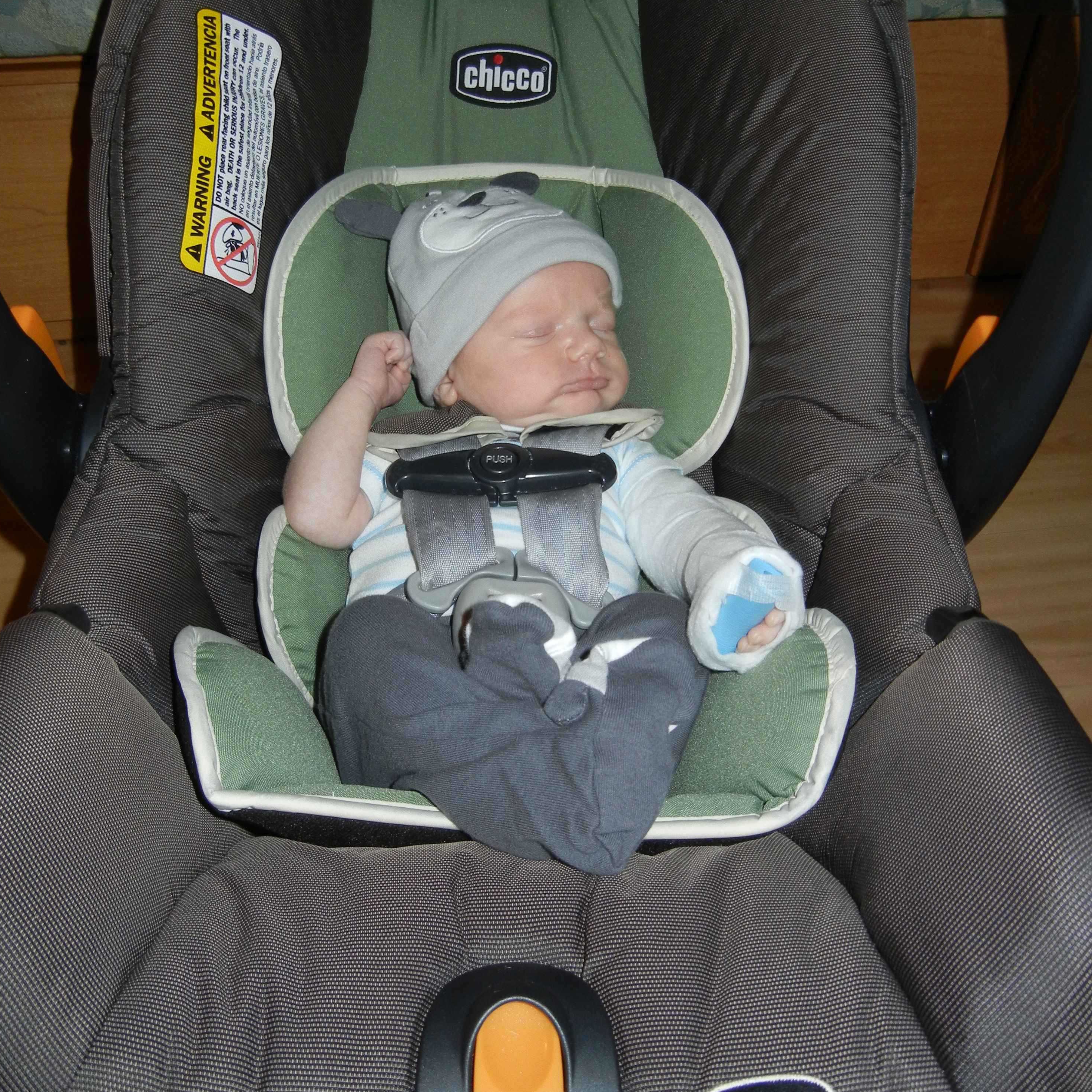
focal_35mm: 36
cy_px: 471
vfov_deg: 45.9
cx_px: 545
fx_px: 1285
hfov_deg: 46.0
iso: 200
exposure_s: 1/30
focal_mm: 5.4
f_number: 3.5
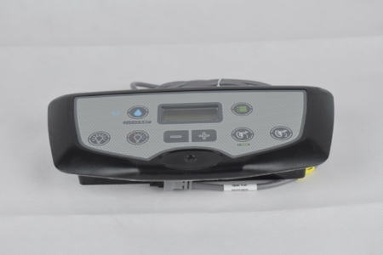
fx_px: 734
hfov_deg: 29.2
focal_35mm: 69
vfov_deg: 19.7
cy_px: 128
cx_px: 192
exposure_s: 1/125
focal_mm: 46
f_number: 7.1
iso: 640
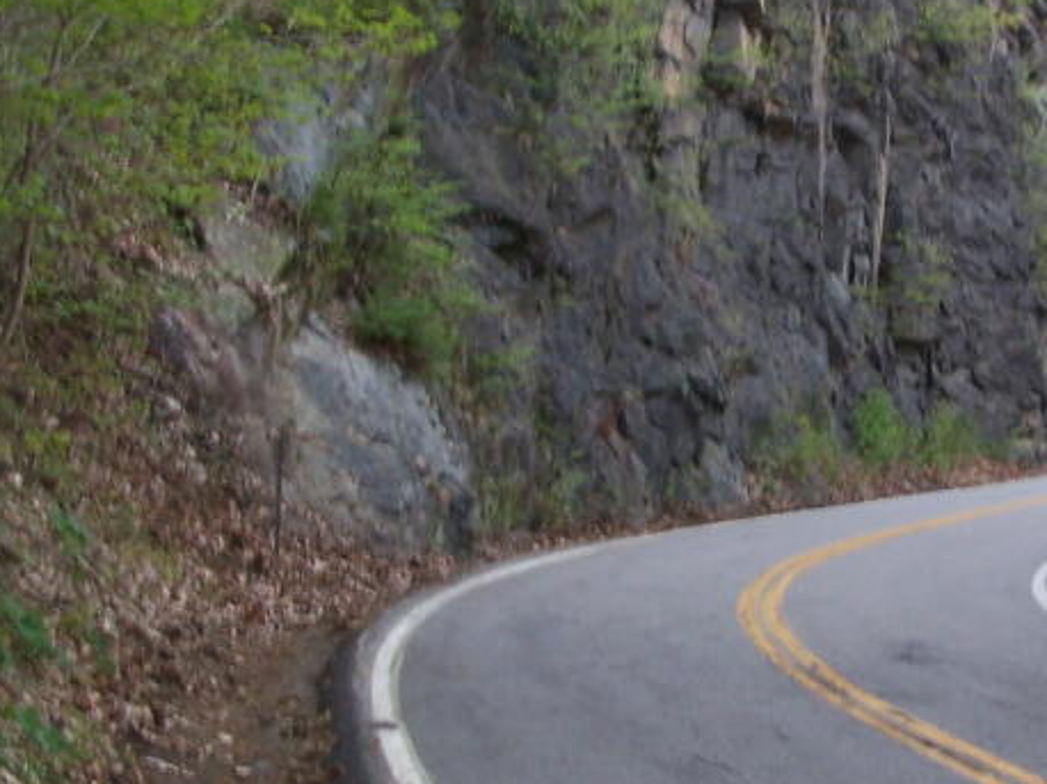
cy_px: 391
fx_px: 2570
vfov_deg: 17.4
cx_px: 864
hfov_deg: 22.7
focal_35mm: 85
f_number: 8
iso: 80
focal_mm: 6.3
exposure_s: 1/20
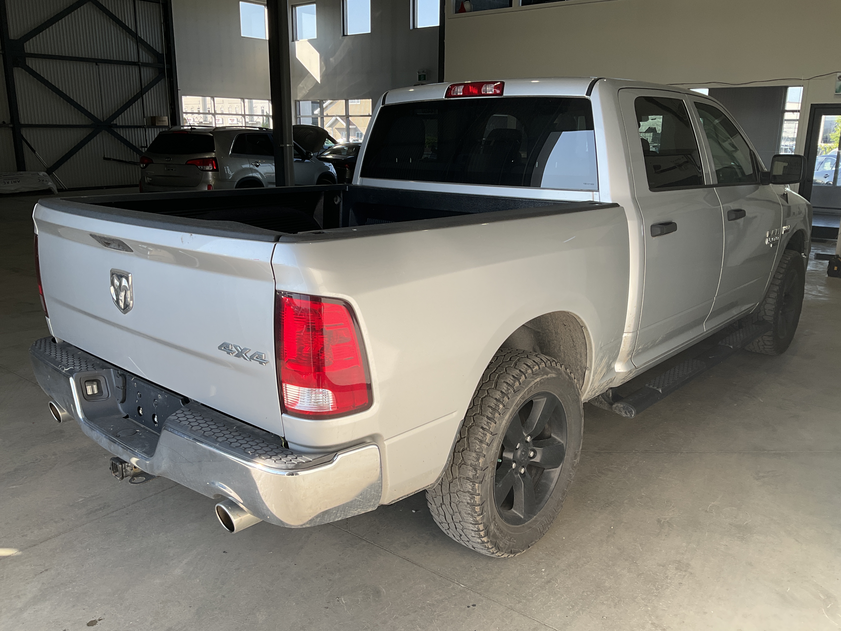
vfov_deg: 48.2
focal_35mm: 29
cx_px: 420
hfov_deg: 61.7
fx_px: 705
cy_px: 316
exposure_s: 1/409
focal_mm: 3
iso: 25
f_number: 1.8
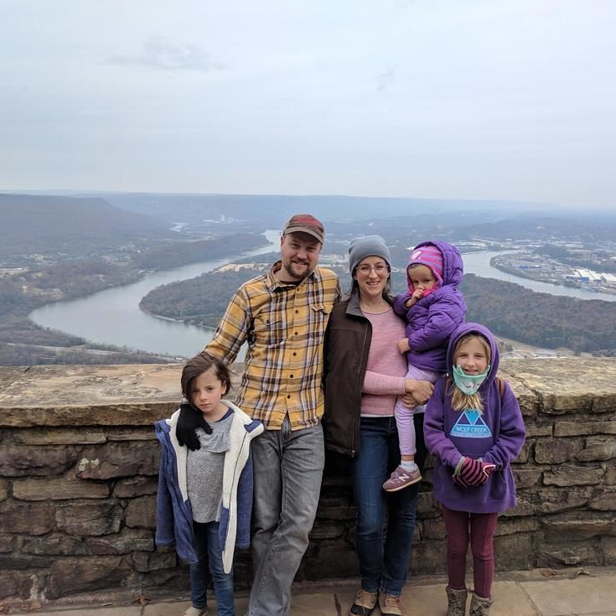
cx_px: 327
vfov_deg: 51.1
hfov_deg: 51.1
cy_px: 311
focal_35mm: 32
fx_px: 644
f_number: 2
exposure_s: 1/861
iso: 52
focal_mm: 4.67
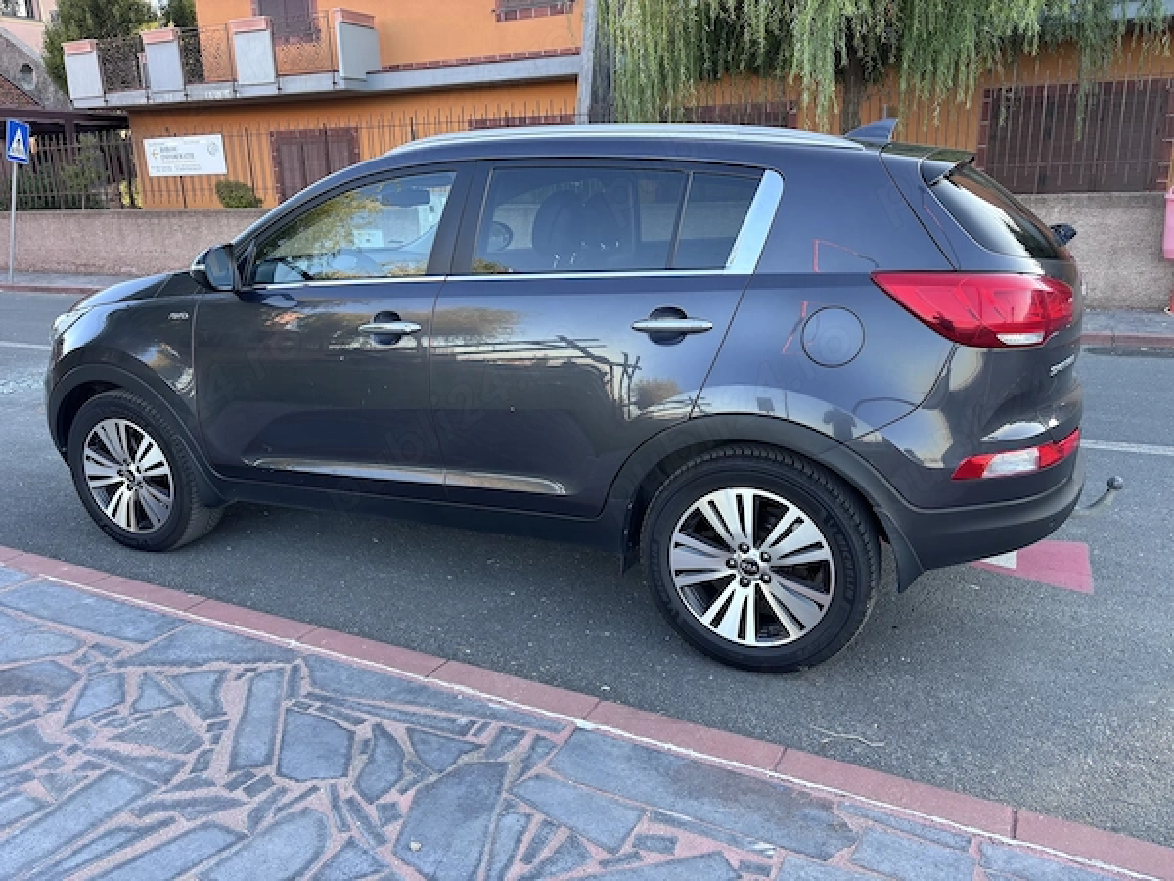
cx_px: 587
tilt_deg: -14.6
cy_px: 440
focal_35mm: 26
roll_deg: +1.7
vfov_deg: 53.1
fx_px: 882
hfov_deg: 67.3
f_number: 1.6
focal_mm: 5.96
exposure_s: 1/121
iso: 50
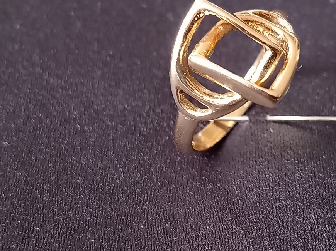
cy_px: 130
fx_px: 670
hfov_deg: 28.1
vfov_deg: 21.3
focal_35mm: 69
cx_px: 195
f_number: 1.8
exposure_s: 1/20
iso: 1046
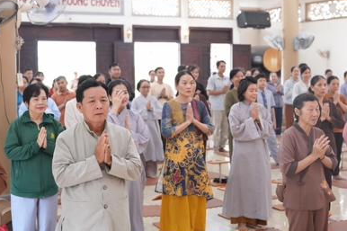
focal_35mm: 59
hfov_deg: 33.9
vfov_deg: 23.0
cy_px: 102
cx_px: 195
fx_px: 568
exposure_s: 1/250
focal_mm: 35
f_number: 2.8
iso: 4000
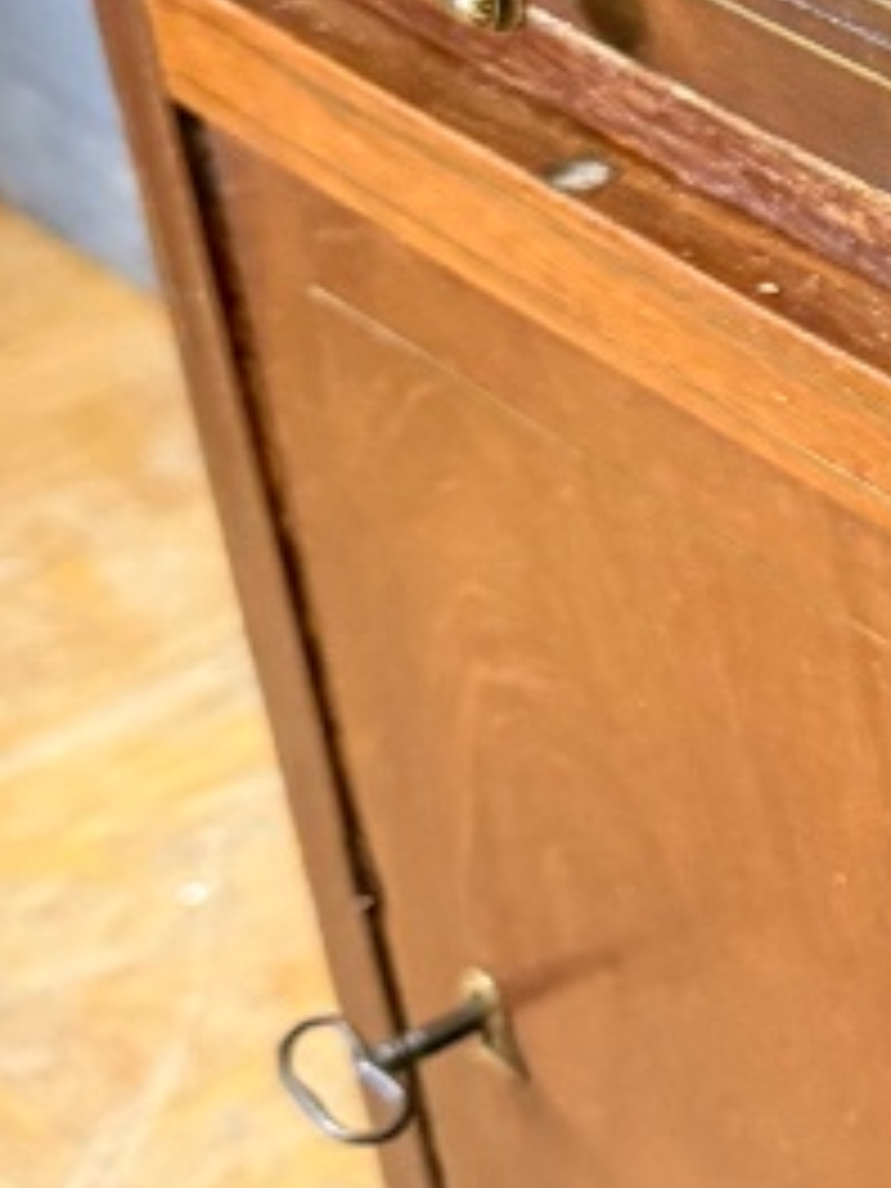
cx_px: 2016
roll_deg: +0.3
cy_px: 238
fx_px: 3741
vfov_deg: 17.9
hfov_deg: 11.6
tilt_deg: -29.5
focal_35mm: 109
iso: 1000
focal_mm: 6.76
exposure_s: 1/33
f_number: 1.78
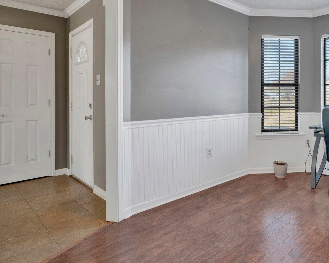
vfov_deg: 55.6
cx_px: 277
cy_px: 100
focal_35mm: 25
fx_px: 247
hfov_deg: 60.2
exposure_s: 1/20
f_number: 8
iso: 400
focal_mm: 15.2
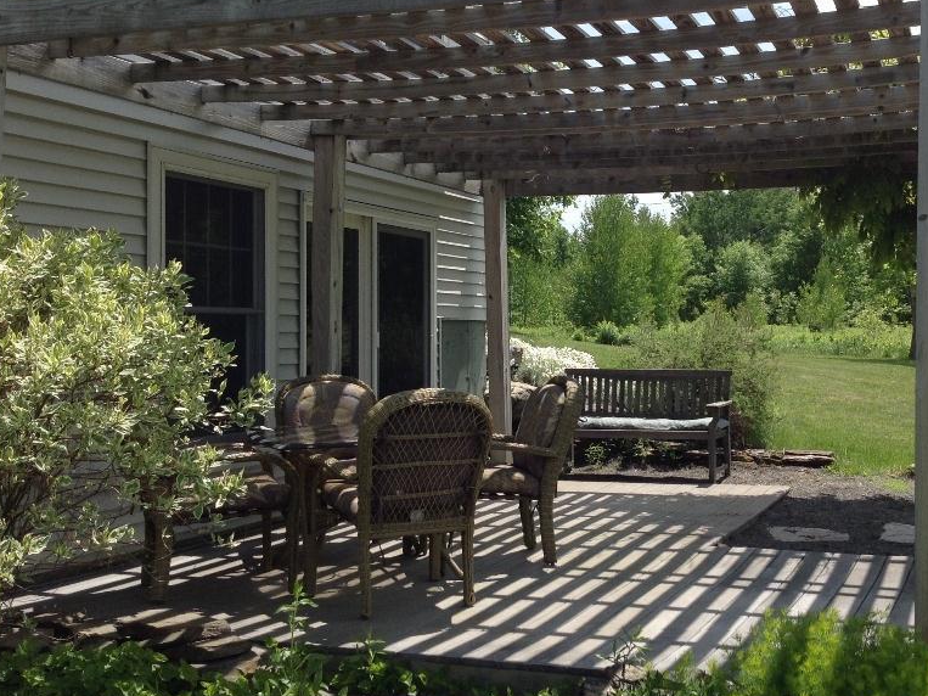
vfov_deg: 30.9
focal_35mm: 47
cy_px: 320
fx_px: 1260
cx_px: 611
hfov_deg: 40.0
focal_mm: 4.28
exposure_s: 1/1513
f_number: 2.4
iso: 50
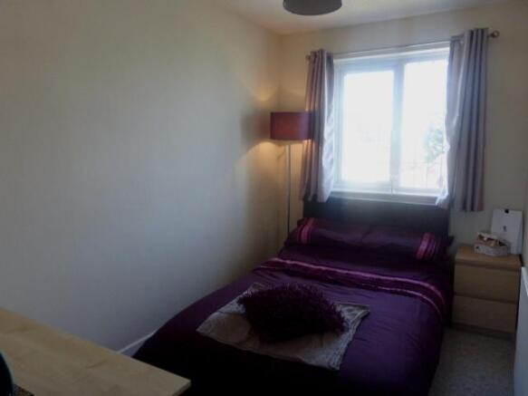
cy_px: 198
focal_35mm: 25
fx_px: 381
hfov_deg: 69.4
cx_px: 264
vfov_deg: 54.9
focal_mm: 4.3
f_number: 3.3
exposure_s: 1/60
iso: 200
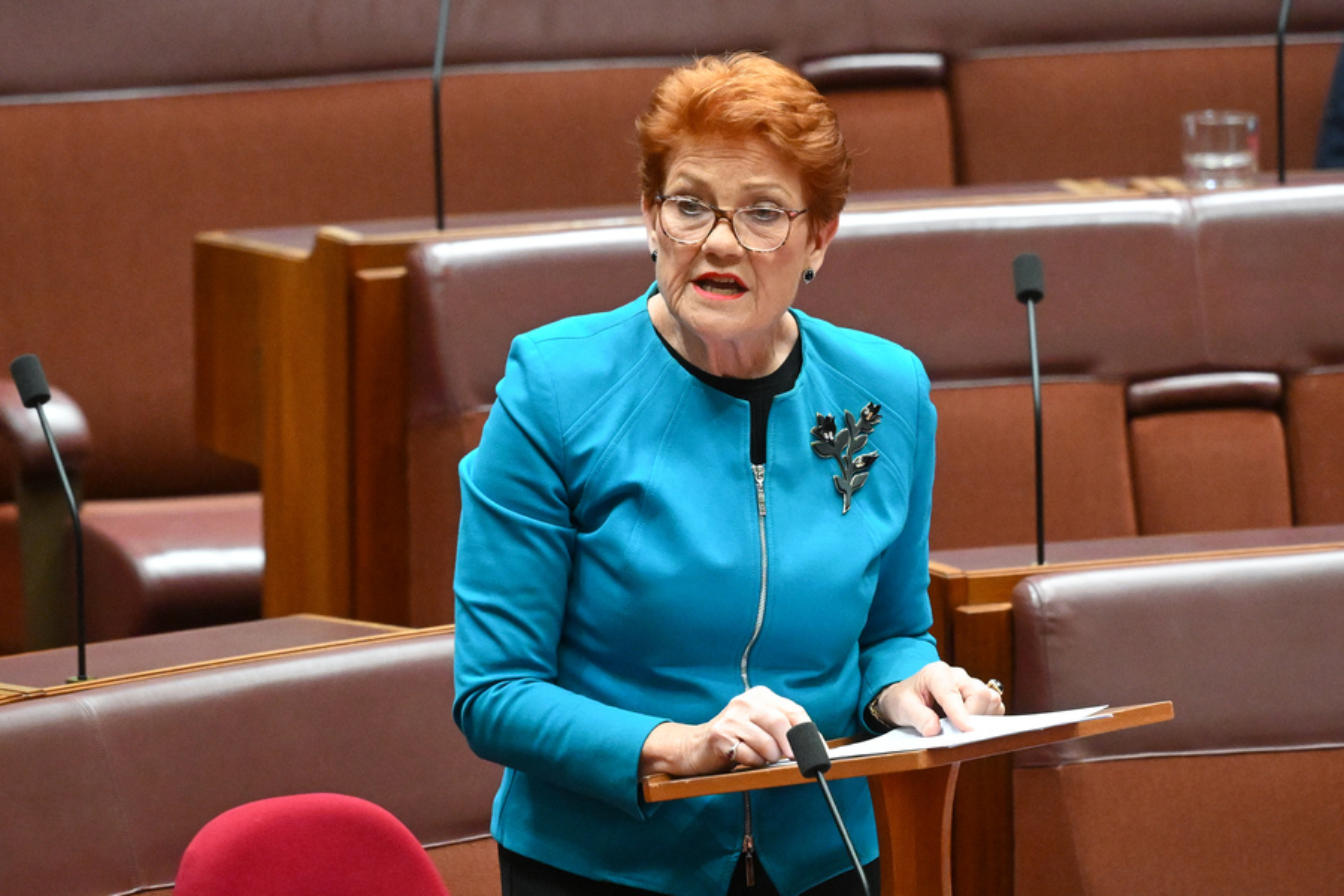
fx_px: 11199
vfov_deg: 4.6
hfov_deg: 6.9
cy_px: 448
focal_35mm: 300
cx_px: 672
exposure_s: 1/250
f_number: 4
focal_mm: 300
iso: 6400
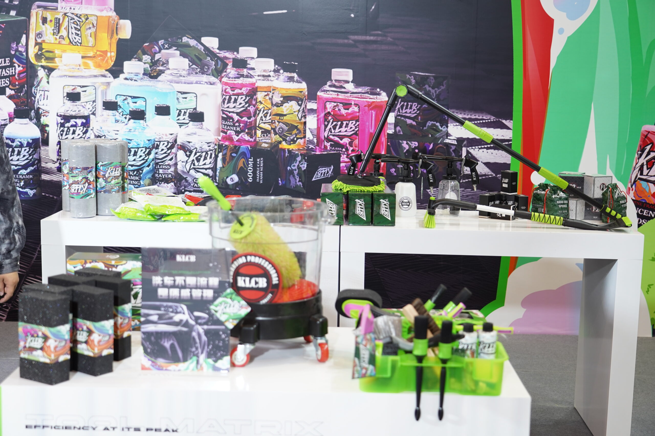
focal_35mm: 54
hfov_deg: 36.9
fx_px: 982
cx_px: 328
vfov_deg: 25.1
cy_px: 218
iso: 1000
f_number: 4
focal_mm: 54
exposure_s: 1/250
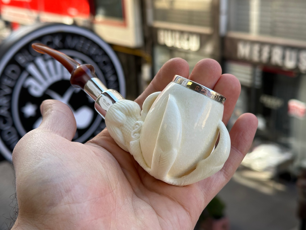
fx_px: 424
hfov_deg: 39.7
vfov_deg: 30.3
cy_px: 115
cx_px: 153
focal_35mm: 48
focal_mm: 6.86
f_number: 1.78
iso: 64
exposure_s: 1/499
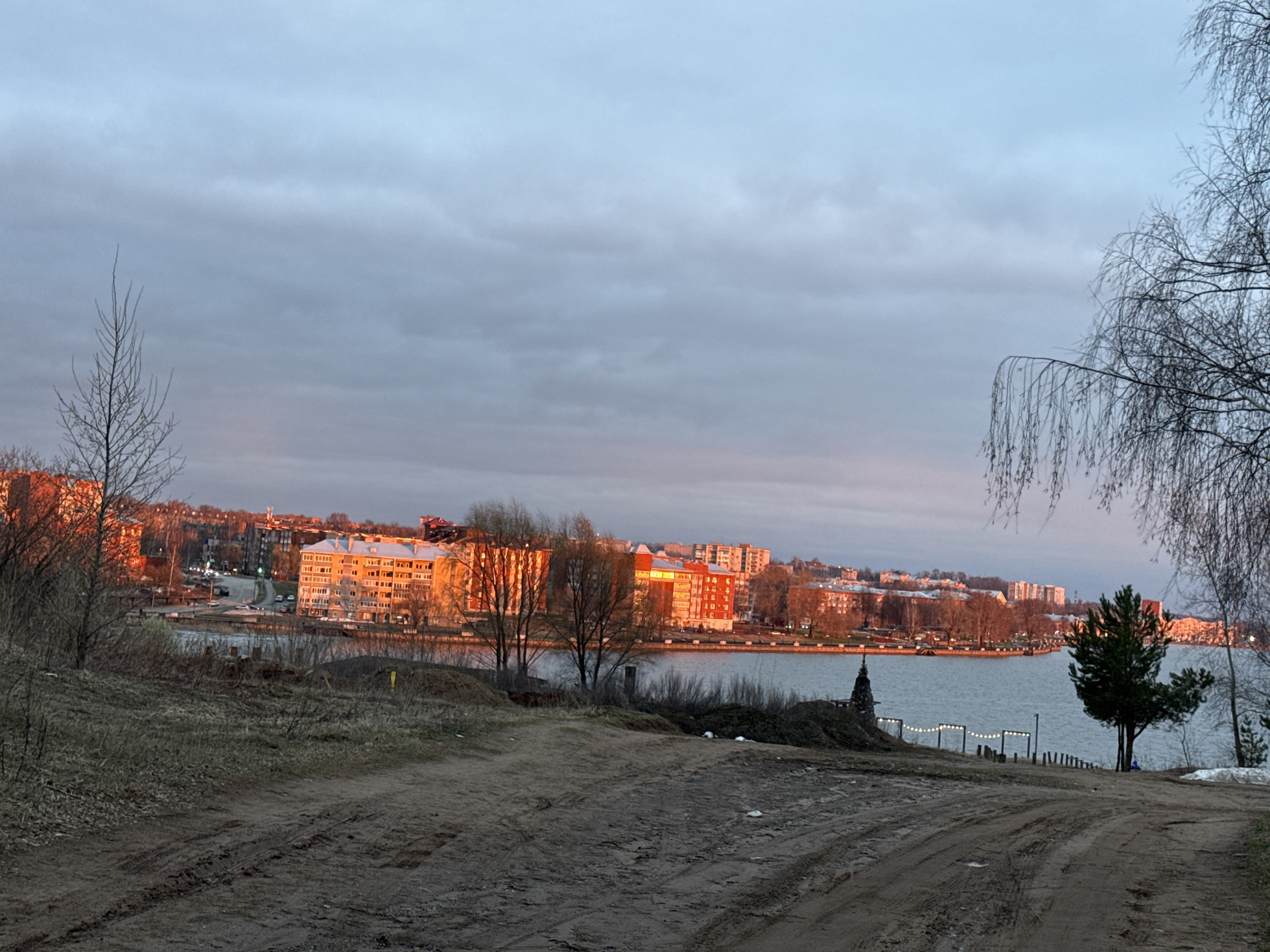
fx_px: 1798
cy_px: 467
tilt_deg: +3.2
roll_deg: -3.9
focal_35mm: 49
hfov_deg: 38.9
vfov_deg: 29.7
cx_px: 644
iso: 100
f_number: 1.78
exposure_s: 1/90
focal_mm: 6.76
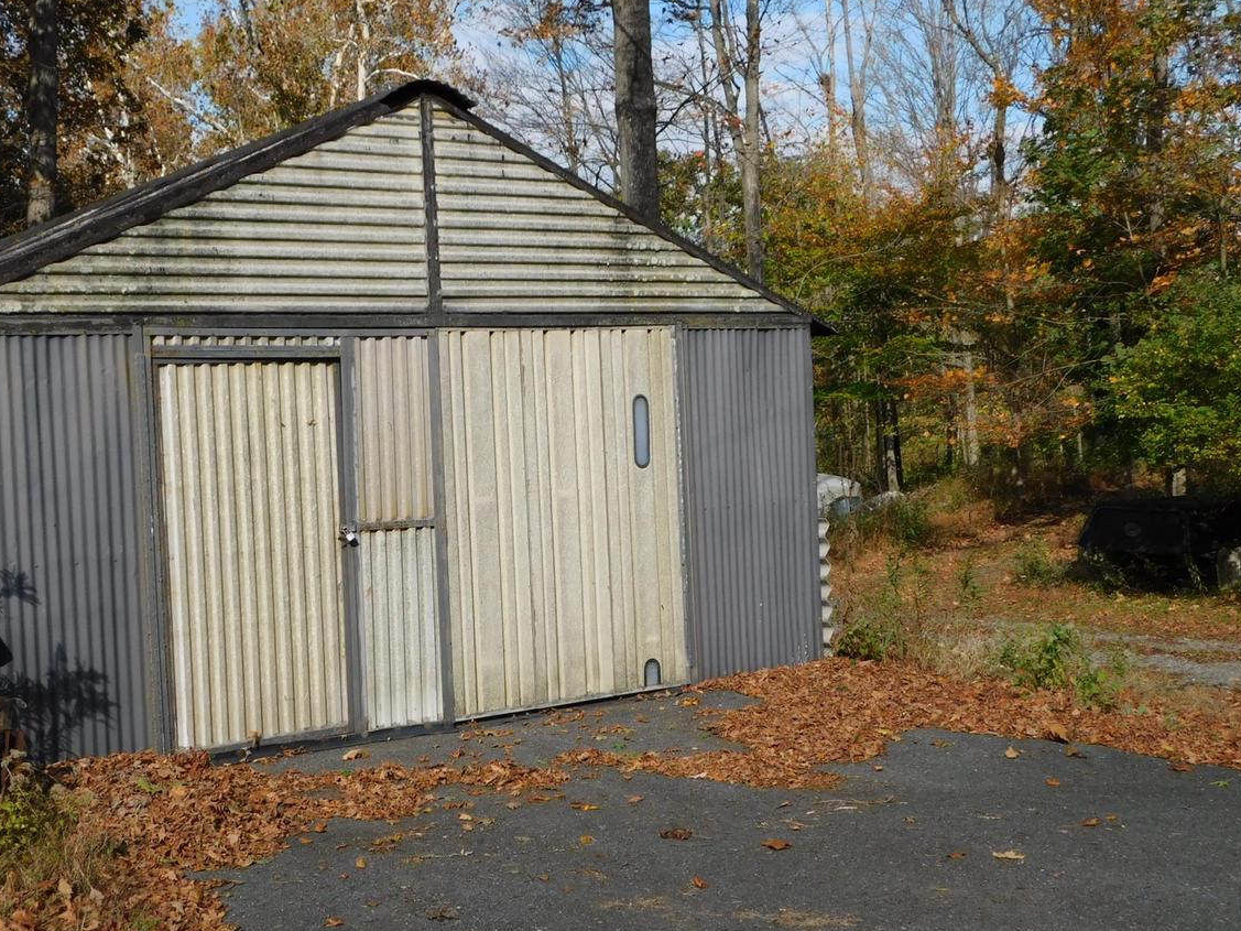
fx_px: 1649
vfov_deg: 31.5
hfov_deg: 41.0
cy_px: 478
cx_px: 478
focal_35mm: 46
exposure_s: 1/1000
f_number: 3.5
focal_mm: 6.3
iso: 125
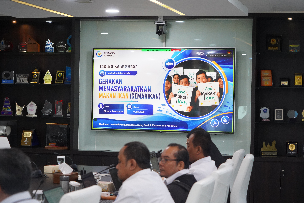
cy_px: 102
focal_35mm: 87
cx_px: 152
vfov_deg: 15.7
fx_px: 735
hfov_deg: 23.4
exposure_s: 1/160
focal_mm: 87
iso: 4000
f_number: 5.6
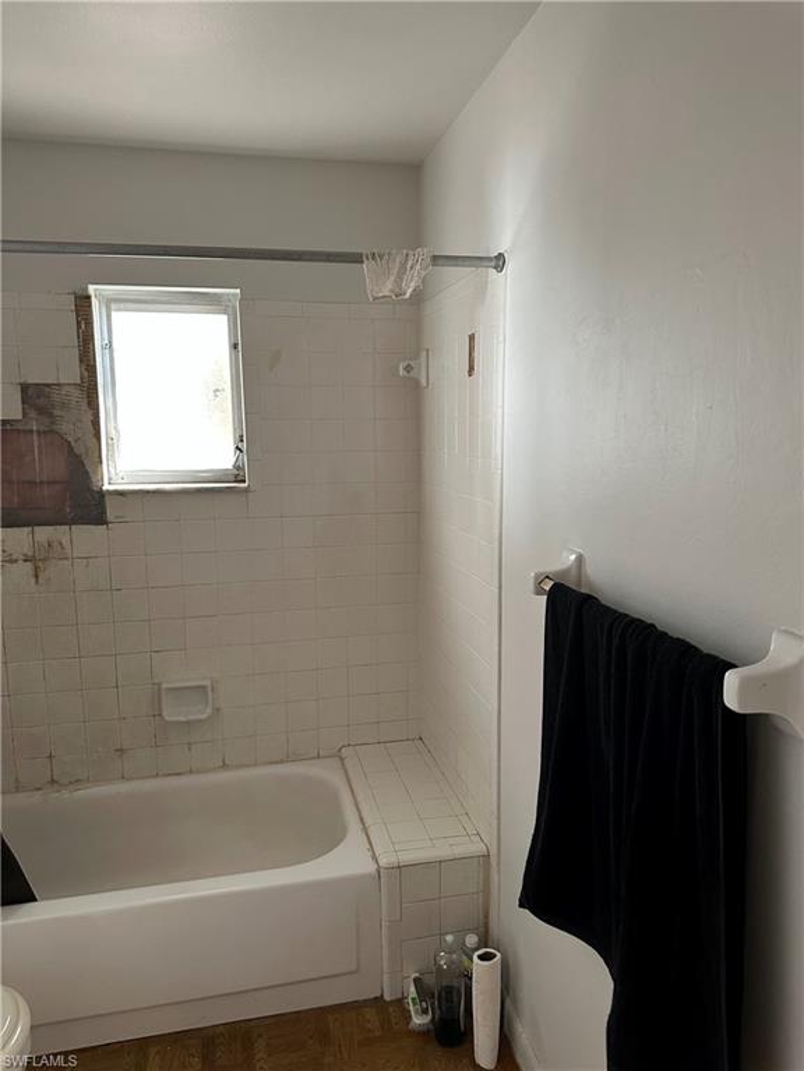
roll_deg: +0.2
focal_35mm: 24
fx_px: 743
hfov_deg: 56.8
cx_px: 402
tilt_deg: -9.3
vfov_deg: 71.6
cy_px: 536
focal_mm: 6.86
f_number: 1.78
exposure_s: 1/60
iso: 400
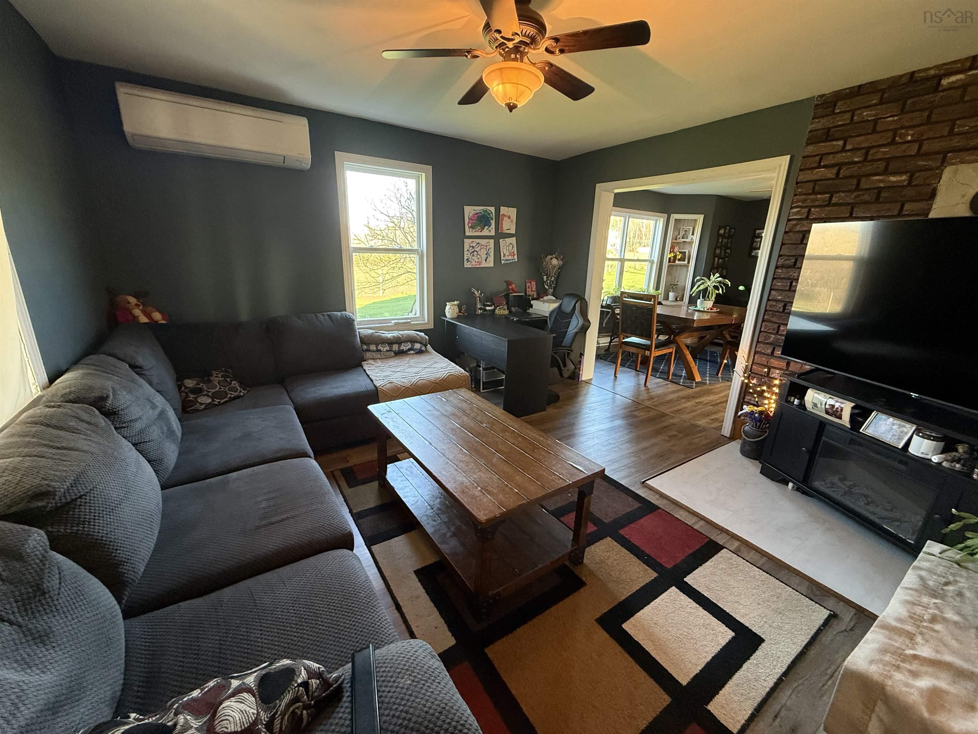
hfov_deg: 102.1
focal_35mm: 14
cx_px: 489
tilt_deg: -16.0
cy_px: 367
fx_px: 396
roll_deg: -1.7
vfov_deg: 85.7
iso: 500
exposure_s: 1/60
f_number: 2.2
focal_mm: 2.22
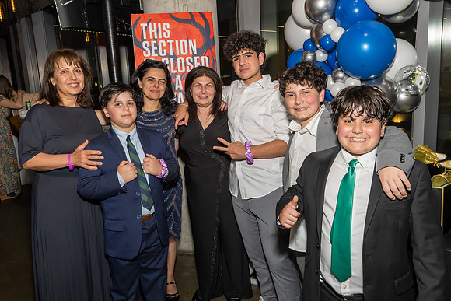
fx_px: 370
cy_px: 136
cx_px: 226
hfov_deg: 62.7
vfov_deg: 44.2
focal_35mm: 30
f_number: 9
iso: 1000
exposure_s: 1/250
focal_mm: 18
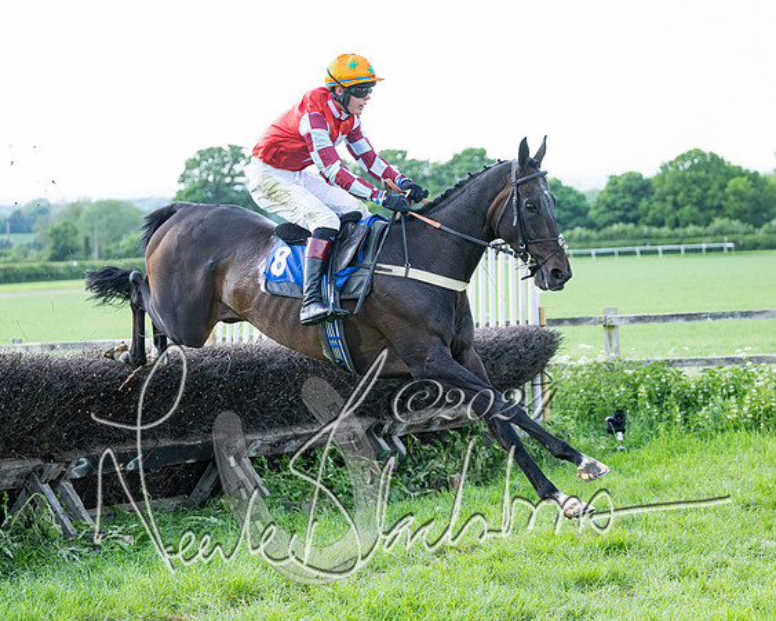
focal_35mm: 97
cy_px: 310
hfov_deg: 19.8
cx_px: 300
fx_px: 2220
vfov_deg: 15.9
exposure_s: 1/2000
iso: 400
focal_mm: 70
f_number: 2.8
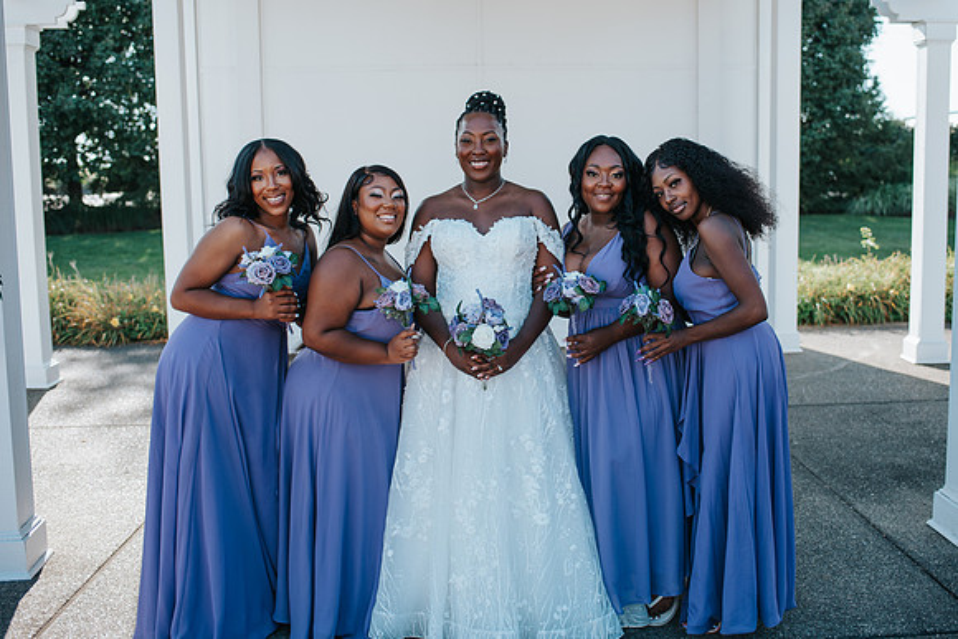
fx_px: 1024
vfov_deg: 34.7
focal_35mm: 38
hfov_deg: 50.1
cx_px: 525
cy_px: 289
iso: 100
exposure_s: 1/640
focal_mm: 35
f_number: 2.8
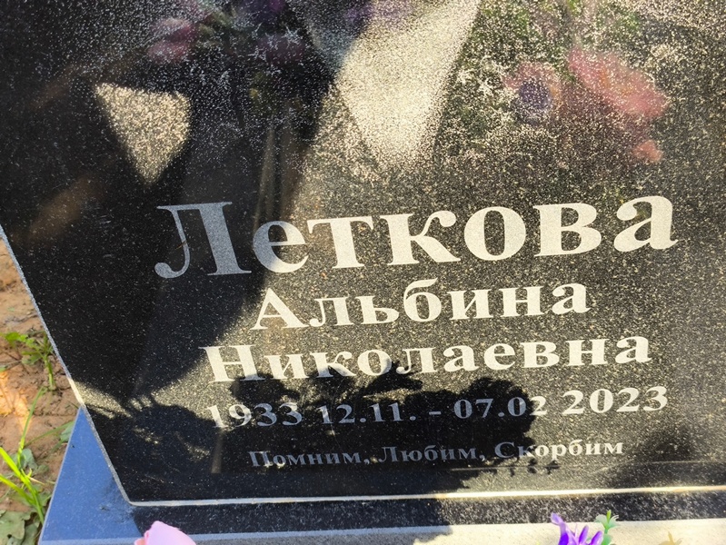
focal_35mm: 50
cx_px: 363
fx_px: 1049
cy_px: 272
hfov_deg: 38.2
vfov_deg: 29.1
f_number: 1.7
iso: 50
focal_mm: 4.71
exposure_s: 1/208
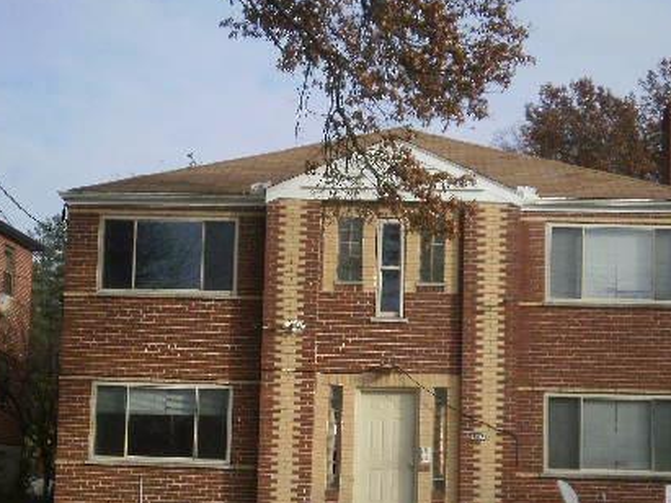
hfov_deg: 29.0
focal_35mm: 67
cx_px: 346
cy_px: 343
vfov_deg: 21.8
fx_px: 1298
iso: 100
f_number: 3.4
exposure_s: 1/1000
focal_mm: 7.61
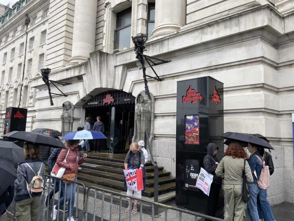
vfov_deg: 53.1
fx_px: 221
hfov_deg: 67.3
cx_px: 147
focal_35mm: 26
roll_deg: -2.7
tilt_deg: +9.8
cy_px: 110
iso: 32
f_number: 1.6
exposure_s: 1/785
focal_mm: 4.2
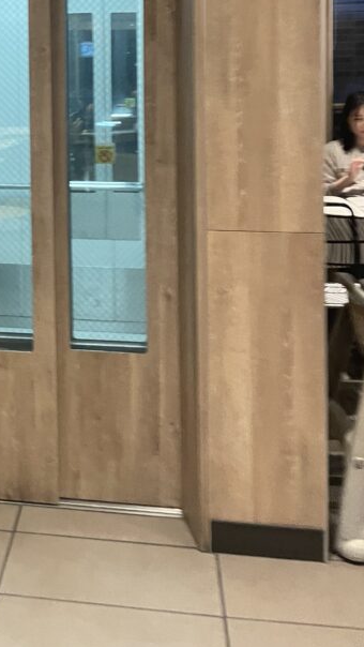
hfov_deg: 23.7
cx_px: -13
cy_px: 111
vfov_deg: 40.7
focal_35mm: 48
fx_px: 823
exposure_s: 1/59
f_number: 1.6
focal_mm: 4.2
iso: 320
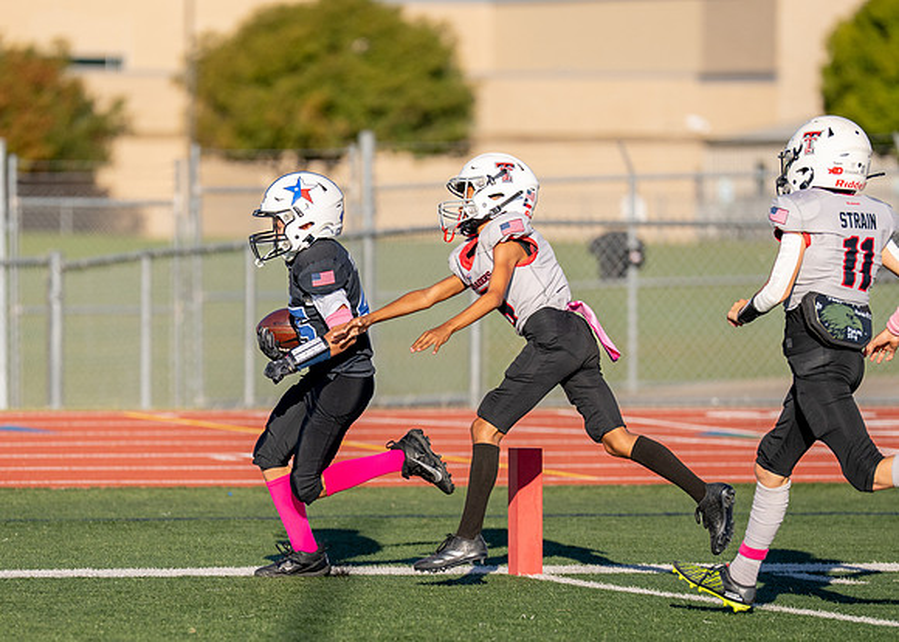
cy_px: 385
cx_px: 356
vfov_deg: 4.5
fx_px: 8146
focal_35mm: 319
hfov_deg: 6.3
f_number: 2.8
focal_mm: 200
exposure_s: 1/3200
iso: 160
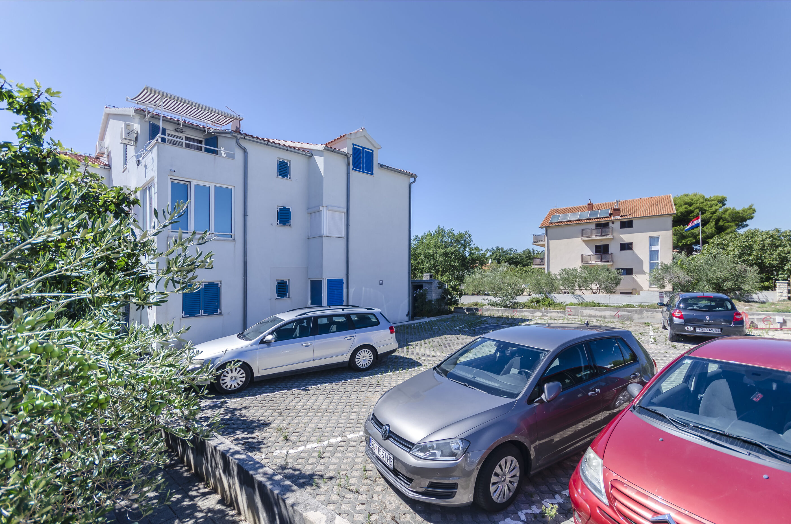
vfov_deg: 77.1
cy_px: 262
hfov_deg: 100.5
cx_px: 396
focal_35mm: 15
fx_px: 329
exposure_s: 1/800
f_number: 5
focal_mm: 10
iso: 125
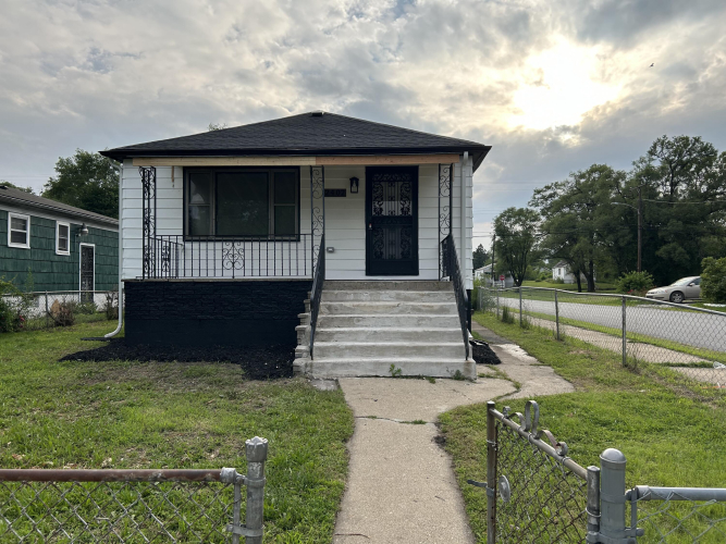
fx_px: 545
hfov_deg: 67.3
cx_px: 363
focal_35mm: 26
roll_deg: +0.2
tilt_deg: +0.7
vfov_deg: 53.0
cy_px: 272
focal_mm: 5.7
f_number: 1.5
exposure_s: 1/2632
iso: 50
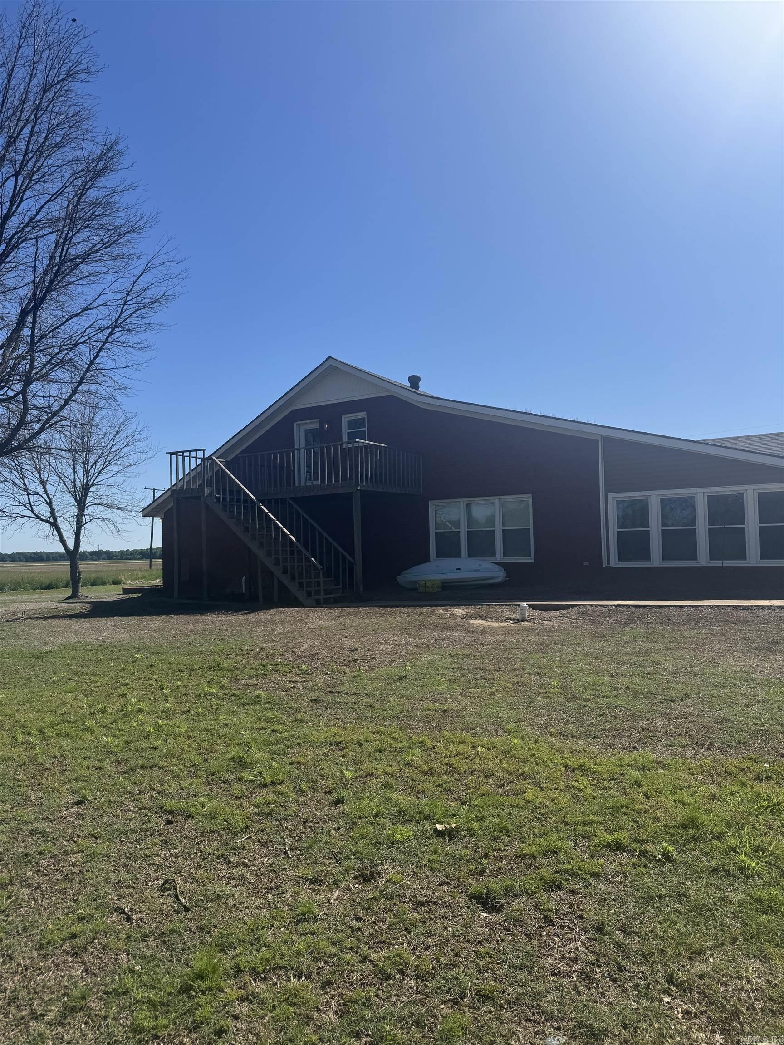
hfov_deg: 56.8
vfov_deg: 71.6
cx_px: 392
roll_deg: +1.8
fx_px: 725
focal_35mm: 24
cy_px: 522
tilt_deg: +2.1
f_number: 1.78
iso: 80
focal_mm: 6.76
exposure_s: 1/5814
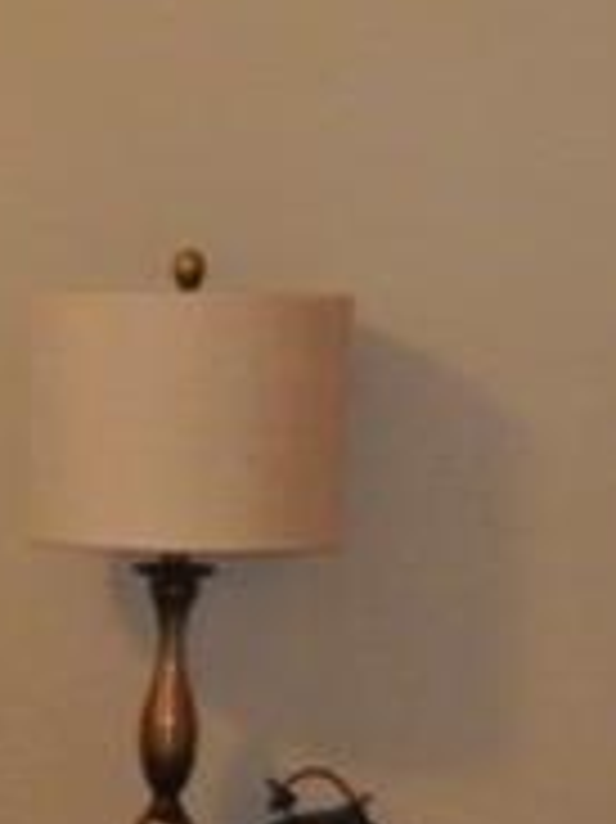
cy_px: 590
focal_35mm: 156
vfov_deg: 12.6
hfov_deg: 8.1
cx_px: -1263
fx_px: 3706
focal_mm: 11
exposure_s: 1/13
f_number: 3.5
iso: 1600
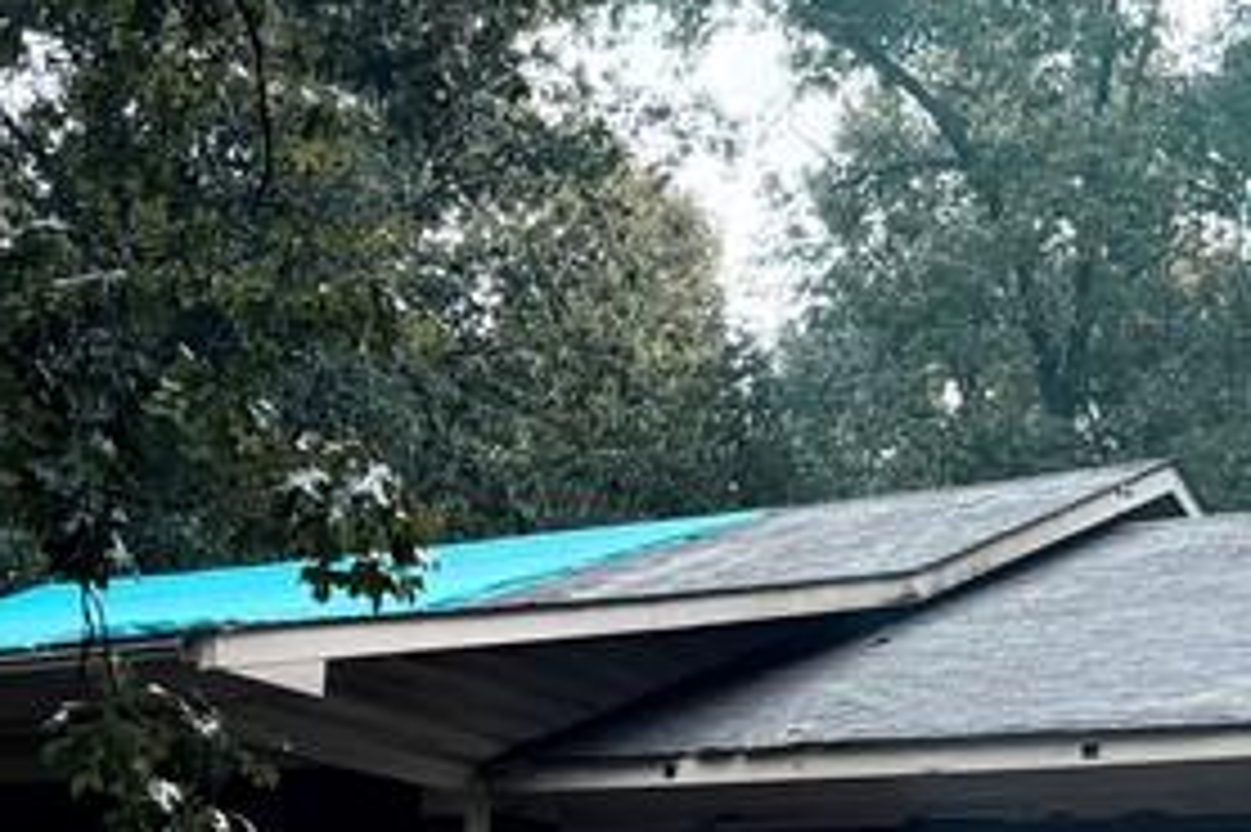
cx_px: 536
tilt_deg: +4.2
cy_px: 985
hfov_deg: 22.1
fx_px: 3195
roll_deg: -3.1
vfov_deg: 14.4
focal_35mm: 92
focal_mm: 6.76
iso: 200
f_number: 1.78
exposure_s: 1/178
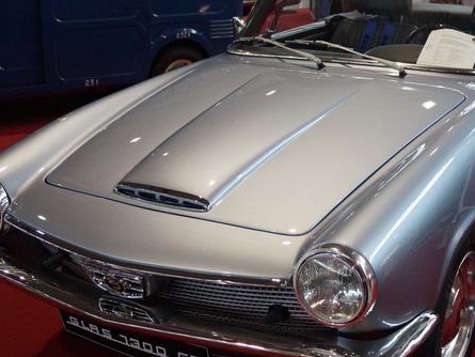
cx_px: 341
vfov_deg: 25.7
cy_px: 165
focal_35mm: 57
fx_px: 782
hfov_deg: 33.3
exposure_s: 1/160
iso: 1600
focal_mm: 22
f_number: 4
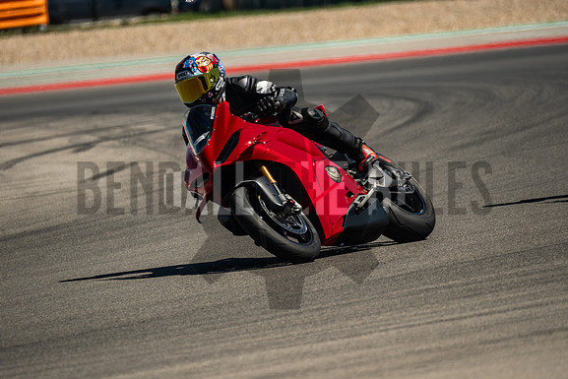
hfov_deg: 3.4
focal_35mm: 603
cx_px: 284
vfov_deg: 2.3
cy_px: 190
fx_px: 9516
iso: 640
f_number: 5.6
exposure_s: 1/1600
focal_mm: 400
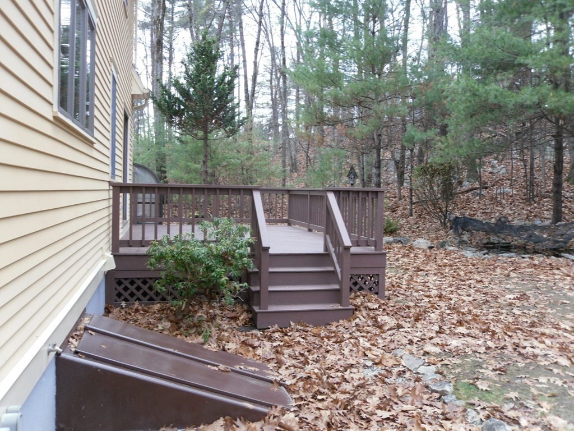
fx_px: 580
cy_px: 216
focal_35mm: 35
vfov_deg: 40.7
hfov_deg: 52.6
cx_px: 287
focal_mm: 6.3
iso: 100
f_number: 3.5
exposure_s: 1/69
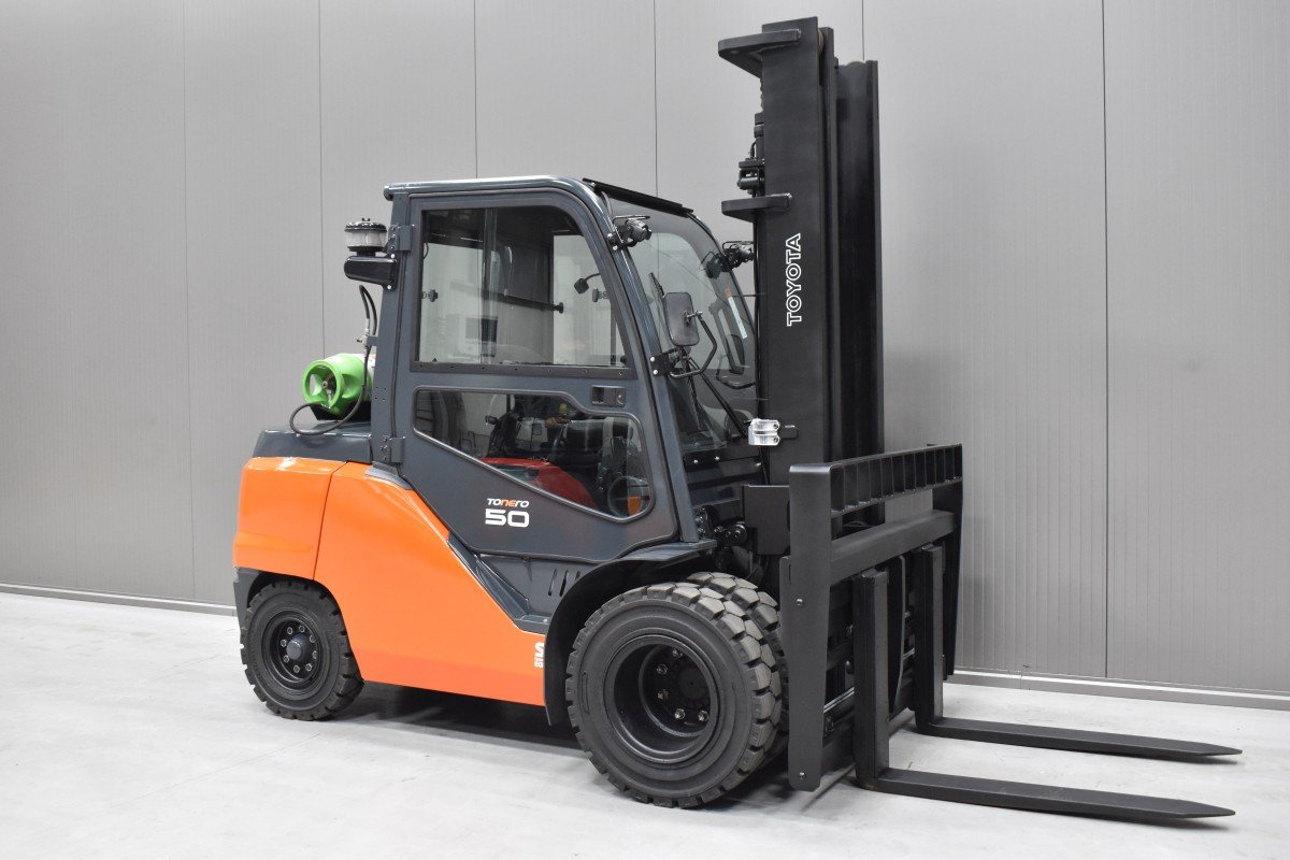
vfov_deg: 38.4
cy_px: 430
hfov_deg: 55.1
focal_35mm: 34
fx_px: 1236
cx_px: 645
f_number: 5
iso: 1600
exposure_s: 1/30
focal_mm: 23
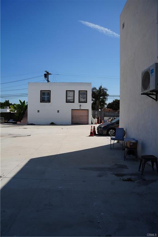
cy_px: 118
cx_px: 79
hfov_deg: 53.1
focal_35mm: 24
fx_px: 158
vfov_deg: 73.7
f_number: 5
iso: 100
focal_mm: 24
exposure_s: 1/1250
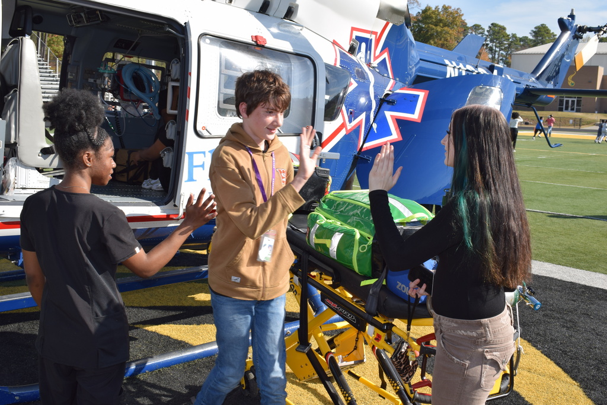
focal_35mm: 40
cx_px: 304
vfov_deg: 33.0
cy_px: 202
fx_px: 683
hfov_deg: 47.9
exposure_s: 1/200
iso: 100
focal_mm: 27
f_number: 9
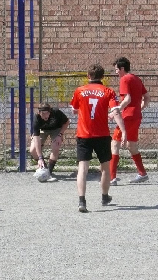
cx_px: 77
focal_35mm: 157
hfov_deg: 7.7
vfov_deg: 13.7
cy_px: 140
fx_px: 1169
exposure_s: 1/640
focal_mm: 16.9
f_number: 8
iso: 400
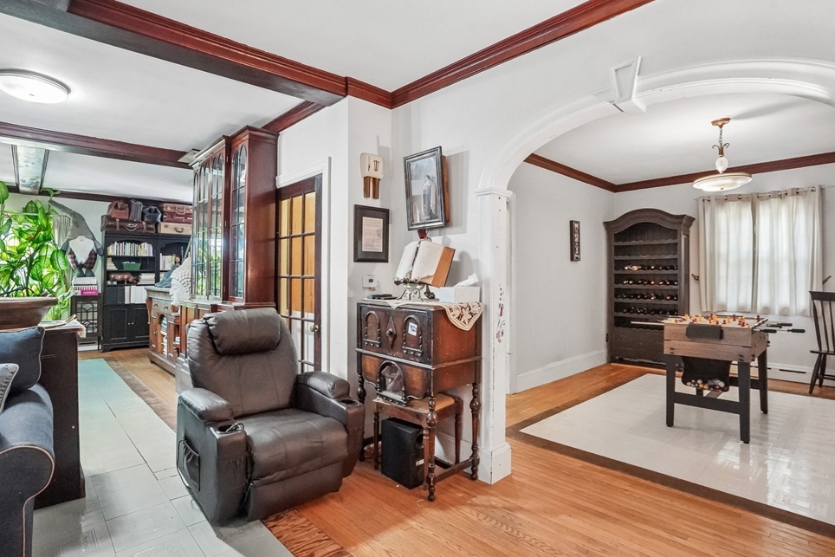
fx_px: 394
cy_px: 283
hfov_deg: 93.2
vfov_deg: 70.5
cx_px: 394
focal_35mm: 17
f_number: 8
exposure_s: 1/30
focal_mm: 16
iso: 6400
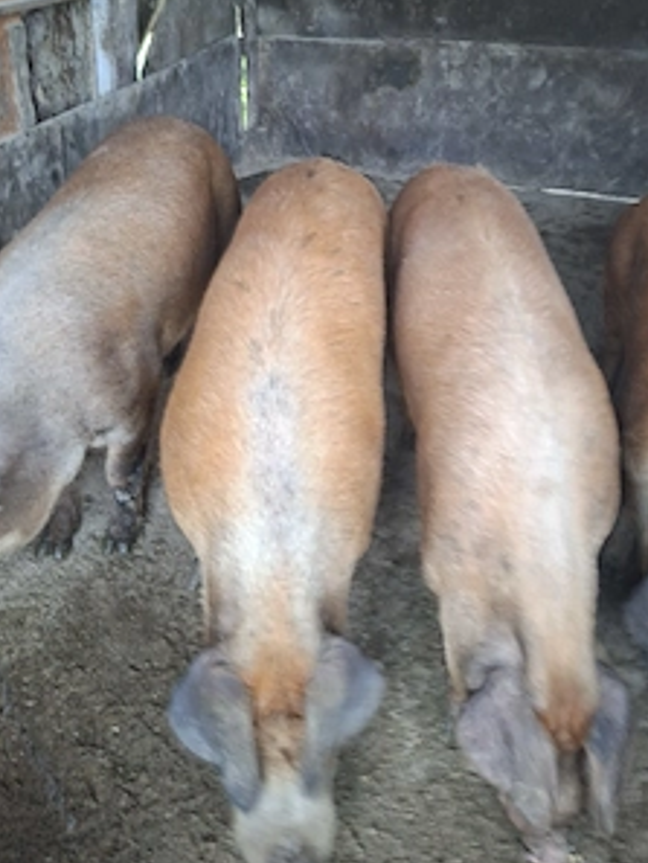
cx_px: 334
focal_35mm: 31
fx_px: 773
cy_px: 343
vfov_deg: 57.8
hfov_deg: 45.5
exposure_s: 1/33
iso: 400
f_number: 1.8
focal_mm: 5.54
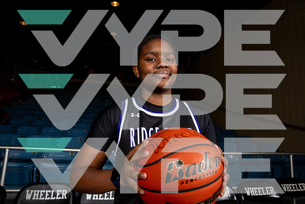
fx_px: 203
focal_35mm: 24
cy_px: 102
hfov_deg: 73.7
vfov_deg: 53.2
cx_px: 152
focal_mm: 24
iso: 250
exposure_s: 1/125
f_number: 7.1
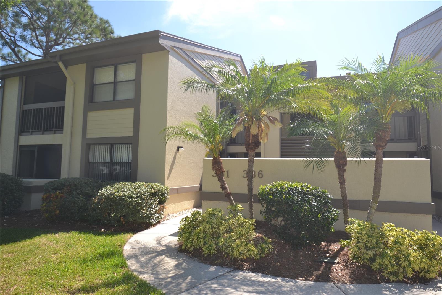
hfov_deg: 81.2
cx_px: 221
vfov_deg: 59.5
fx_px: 258
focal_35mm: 21
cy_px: 148
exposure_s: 1/200
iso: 100
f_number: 5.6
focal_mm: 14
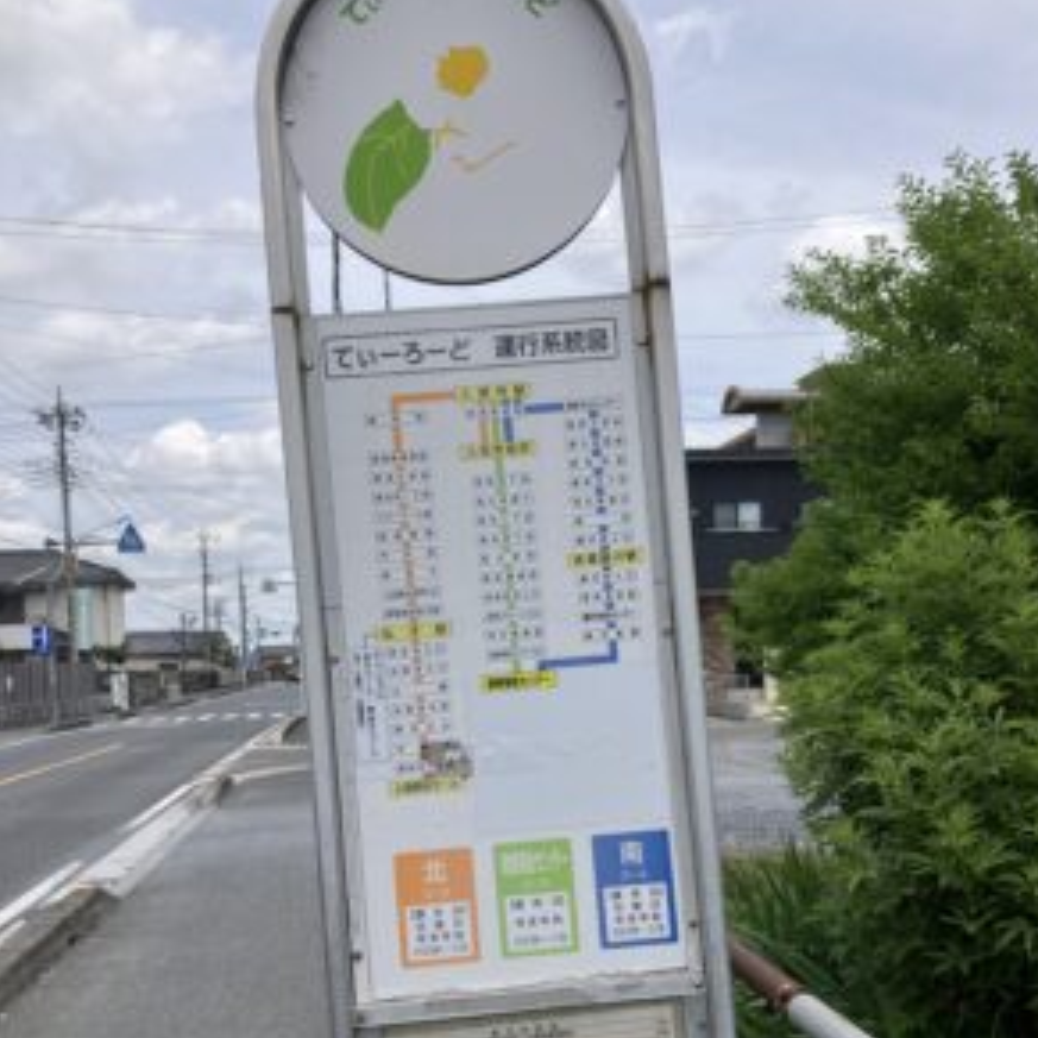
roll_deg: +1.8
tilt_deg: +0.8
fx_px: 1153
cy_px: 642
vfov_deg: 48.0
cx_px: 528
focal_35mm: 34
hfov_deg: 48.4
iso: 32
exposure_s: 1/2433
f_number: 1.8
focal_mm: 3.99
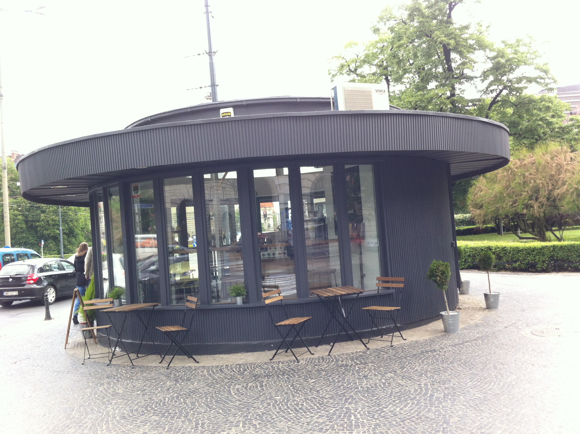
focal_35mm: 35
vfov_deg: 40.6
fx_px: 586
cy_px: 217
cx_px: 290
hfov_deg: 52.7
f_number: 2.8
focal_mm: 3.85
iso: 100
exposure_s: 1/120
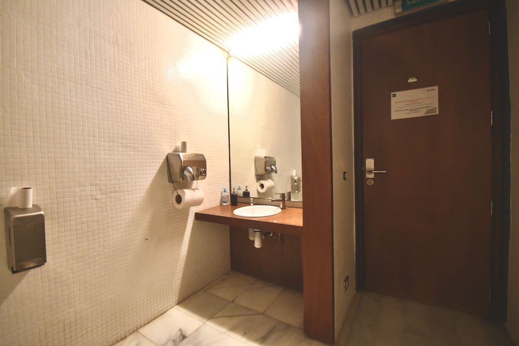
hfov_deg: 100.4
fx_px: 216
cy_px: 173
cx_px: 260
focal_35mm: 15
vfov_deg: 77.4
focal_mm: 10
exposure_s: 1/100
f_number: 4
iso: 3200
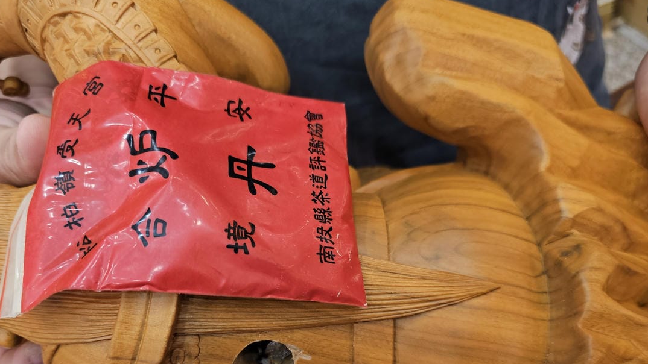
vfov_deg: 40.7
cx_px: 290
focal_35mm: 28
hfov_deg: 67.7
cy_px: 255
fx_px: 481
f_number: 1.7
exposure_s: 1/120
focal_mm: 6.3
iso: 200
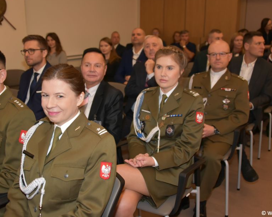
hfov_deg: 45.7
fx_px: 322
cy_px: 99
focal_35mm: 40
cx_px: 119
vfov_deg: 37.3
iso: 3200
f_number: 3.8
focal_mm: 32
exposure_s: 1/60
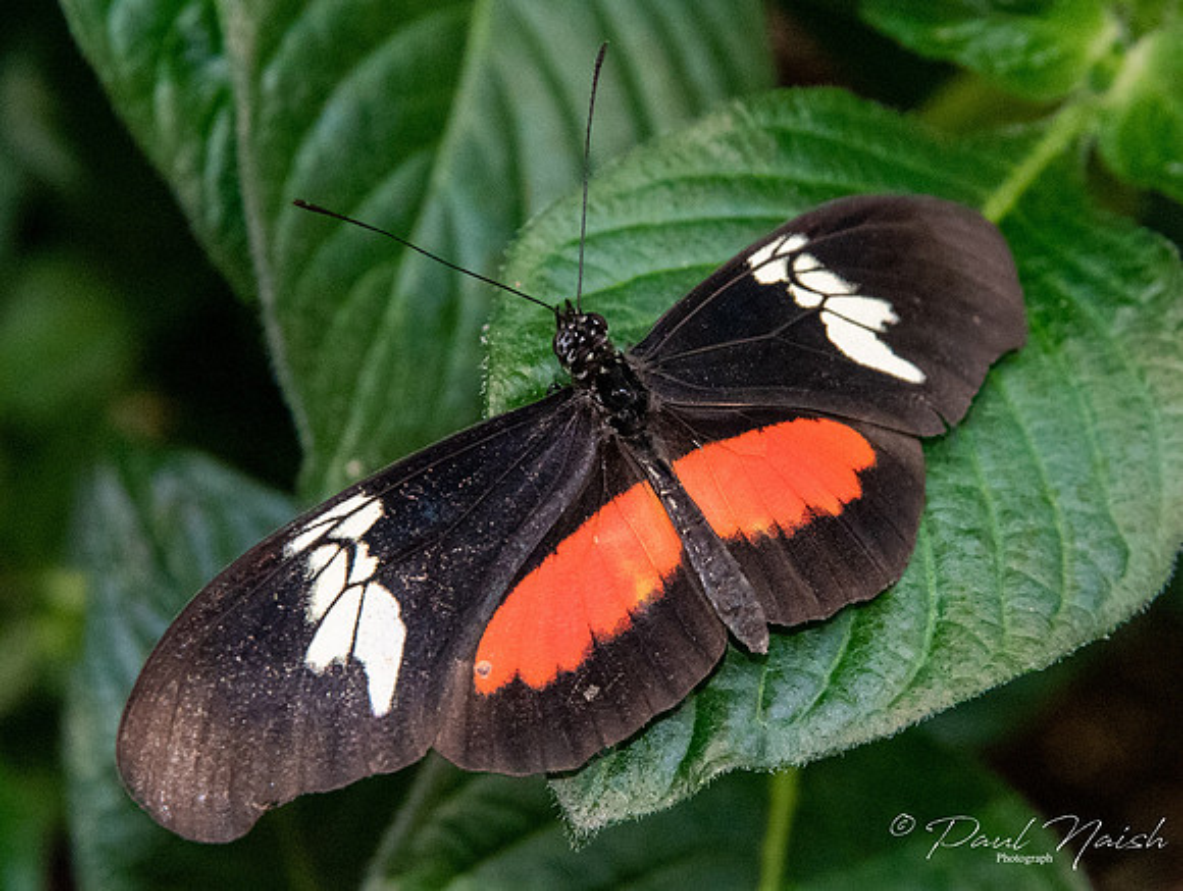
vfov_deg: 2.7
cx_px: 678
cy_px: 445
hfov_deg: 3.5
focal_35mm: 559
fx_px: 19131
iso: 6400
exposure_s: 1/200
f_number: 9
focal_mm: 300
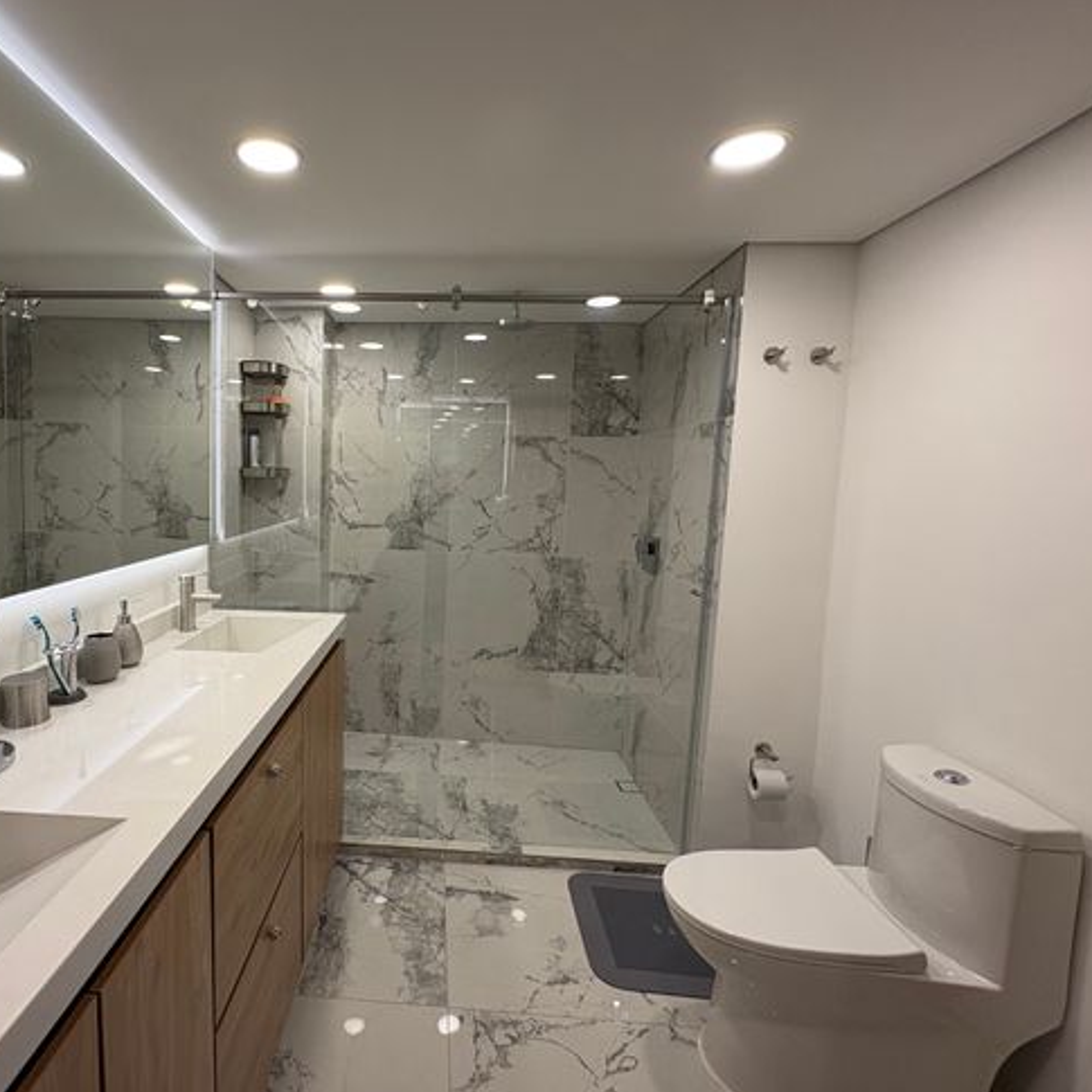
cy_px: 538
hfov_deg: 82.0
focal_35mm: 17
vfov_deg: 84.0
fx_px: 607
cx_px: 395
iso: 125
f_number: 2.2
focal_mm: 2.22
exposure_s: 1/120
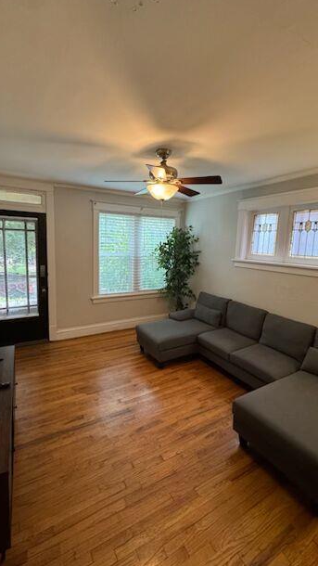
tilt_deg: -6.0
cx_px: 155
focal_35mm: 16
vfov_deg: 99.3
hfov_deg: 67.1
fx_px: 240
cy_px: 271
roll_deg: -1.4
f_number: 2.2
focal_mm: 2.22
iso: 320
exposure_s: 1/120
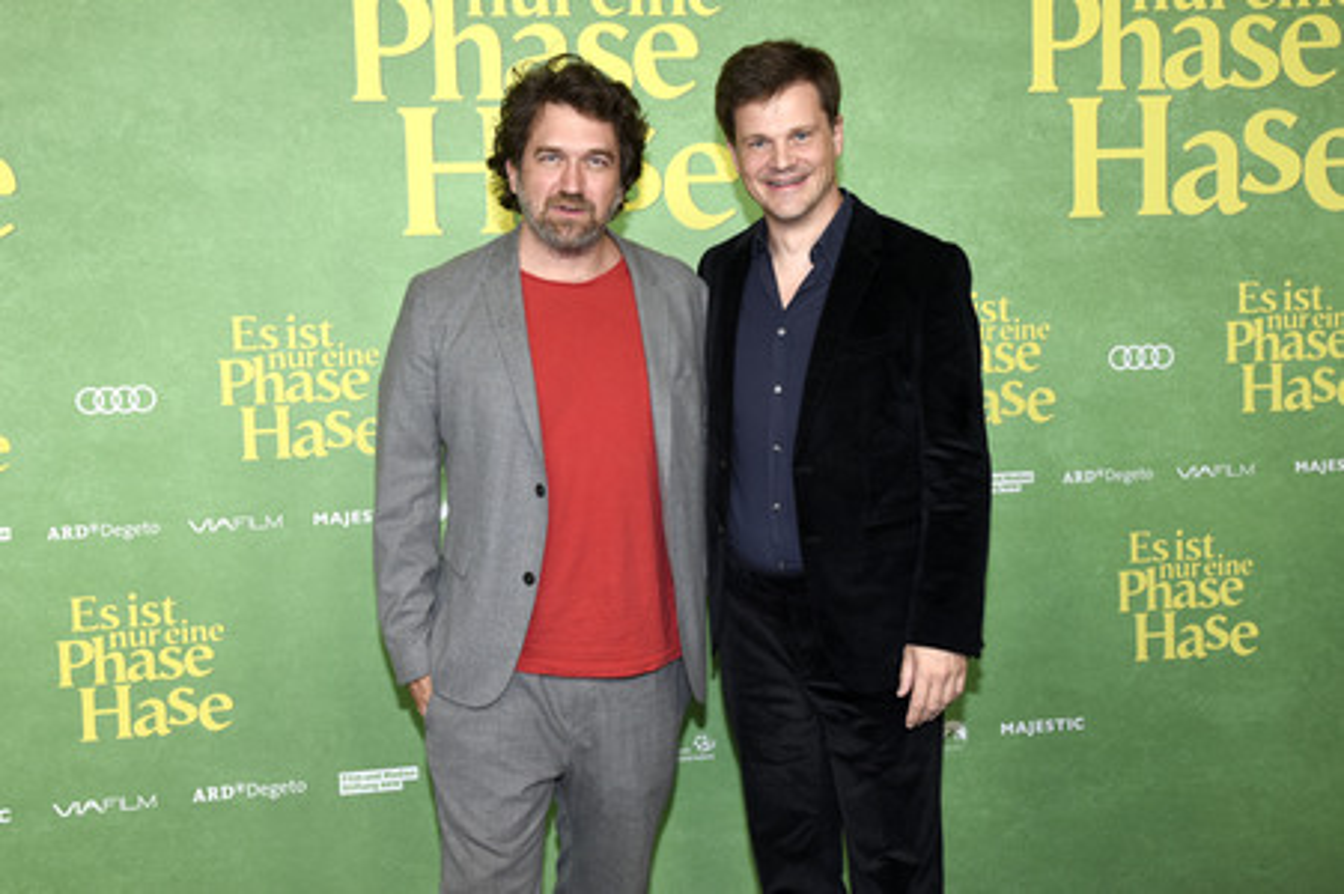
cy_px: 447
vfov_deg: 35.0
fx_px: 1418
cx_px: 672
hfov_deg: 50.7
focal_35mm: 38
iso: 500
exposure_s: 1/125
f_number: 6.3
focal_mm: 38
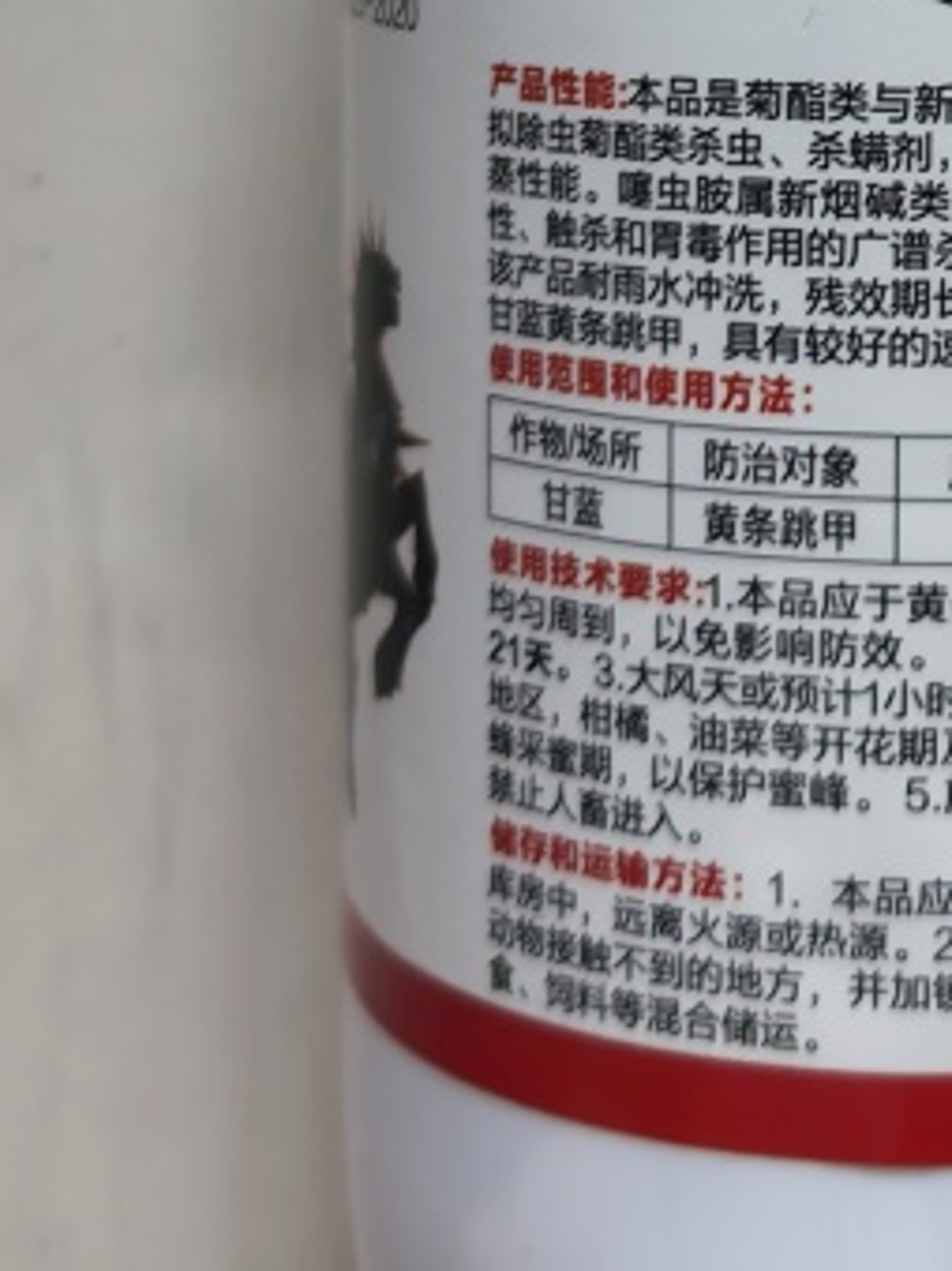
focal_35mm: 85
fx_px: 3119
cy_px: -238
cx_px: 1053
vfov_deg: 21.4
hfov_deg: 16.8
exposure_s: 1/50
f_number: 1.9
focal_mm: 5.52
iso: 80
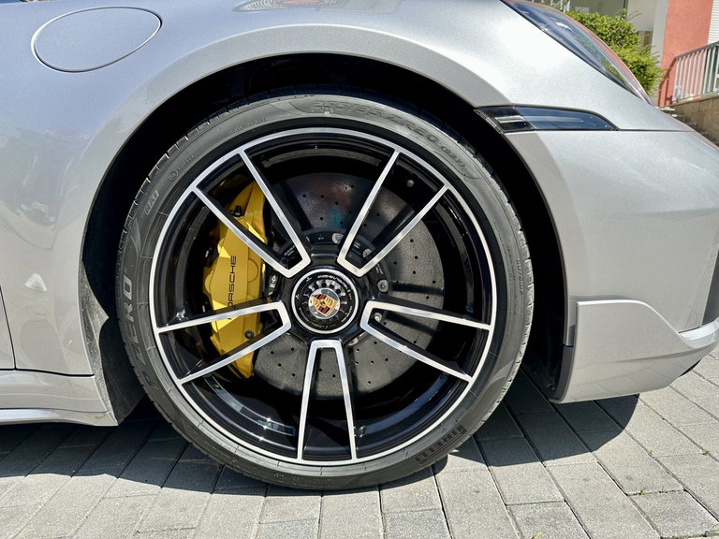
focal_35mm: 24
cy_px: 270
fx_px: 498
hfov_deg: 71.6
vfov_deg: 56.8
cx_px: 360
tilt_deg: -10.6
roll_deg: -1.0
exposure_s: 1/1664
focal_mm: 6.86
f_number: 1.78
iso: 80
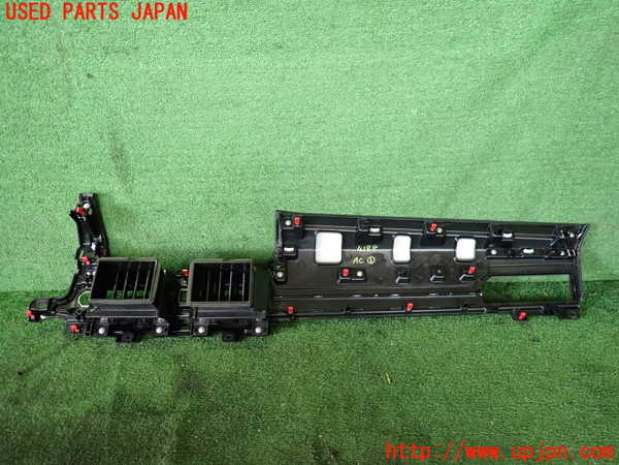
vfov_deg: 54.9
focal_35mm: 25
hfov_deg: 69.4
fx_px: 447
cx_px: 310
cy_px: 232
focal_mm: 4.5
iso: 320
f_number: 2
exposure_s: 1/30
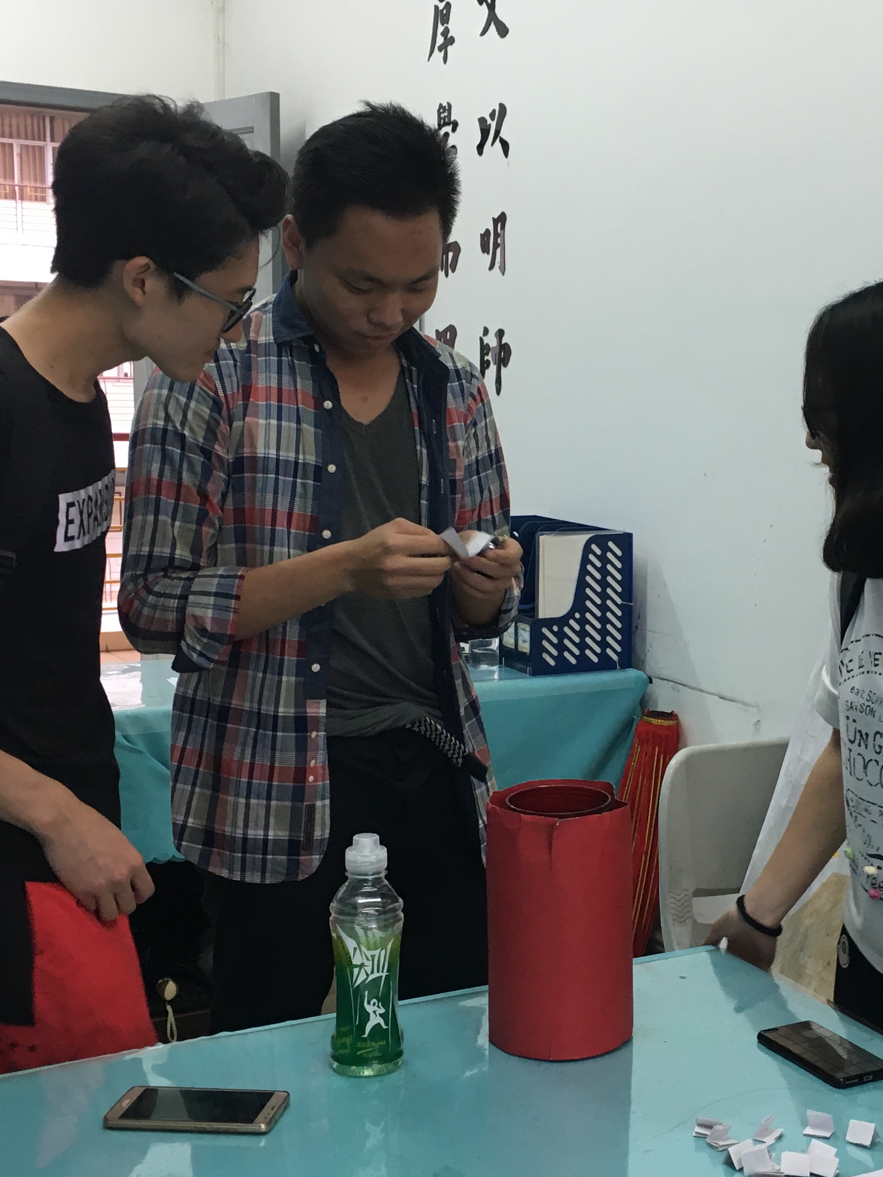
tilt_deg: -8.0
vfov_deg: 37.5
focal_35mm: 51
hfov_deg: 28.1
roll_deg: -0.4
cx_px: 684
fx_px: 1734
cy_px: 624
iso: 100
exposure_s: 1/33
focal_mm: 4.15
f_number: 2.2
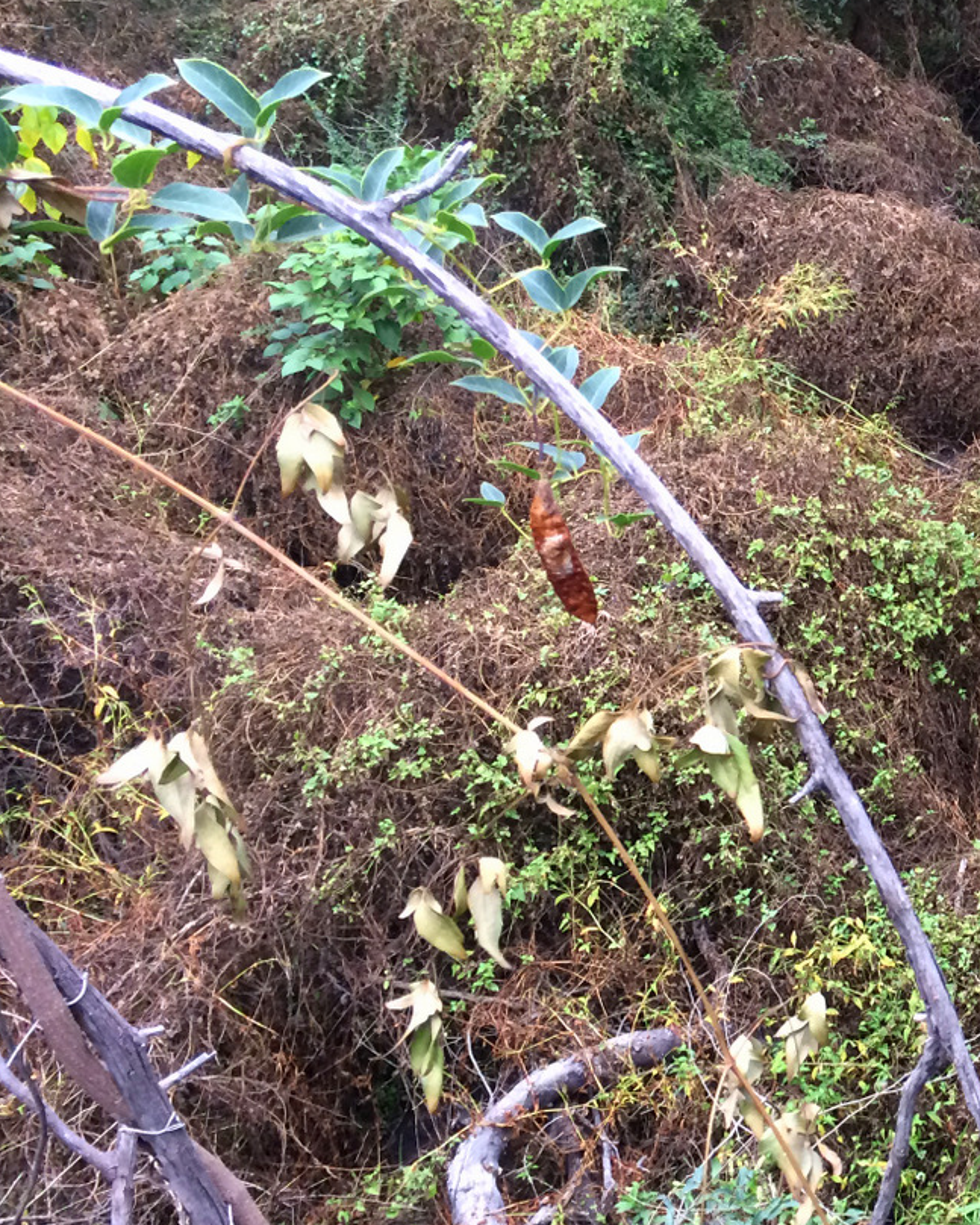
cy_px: 584
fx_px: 2031
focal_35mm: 56
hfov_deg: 24.5
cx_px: 1192
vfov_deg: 33.6
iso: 64
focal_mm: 4.15
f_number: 2.2
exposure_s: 1/33
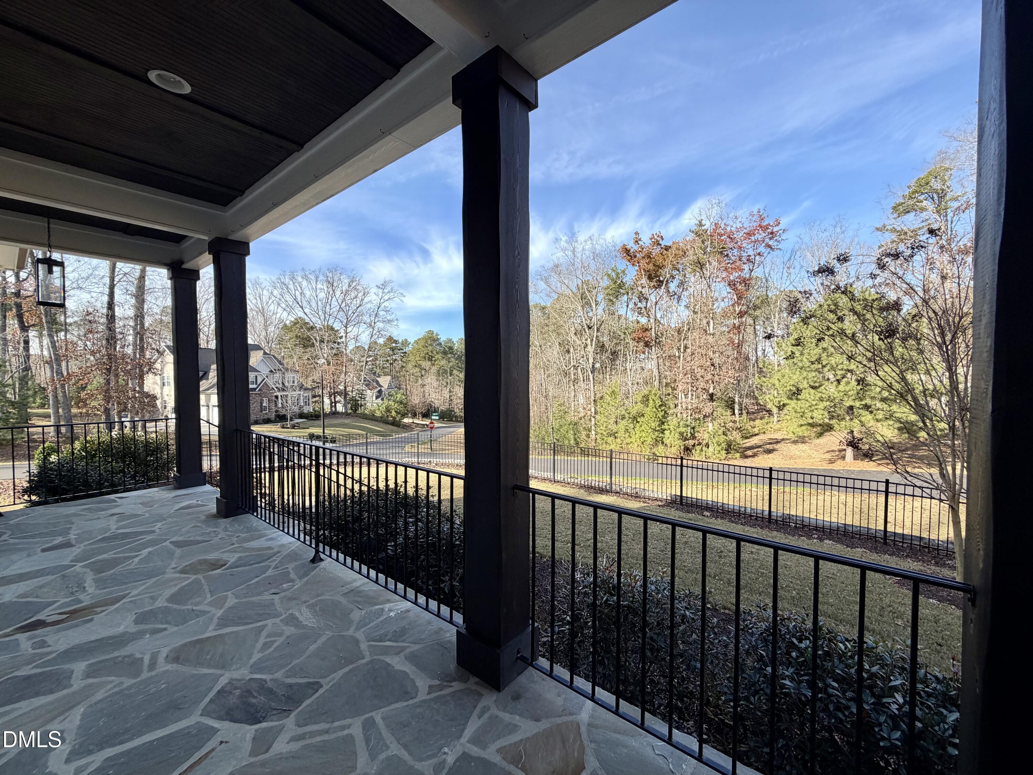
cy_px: 388
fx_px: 418
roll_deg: +0.3
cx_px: 516
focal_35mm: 14
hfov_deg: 102.1
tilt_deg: -2.1
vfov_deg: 85.7
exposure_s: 1/607
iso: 40
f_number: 2.2
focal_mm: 2.22
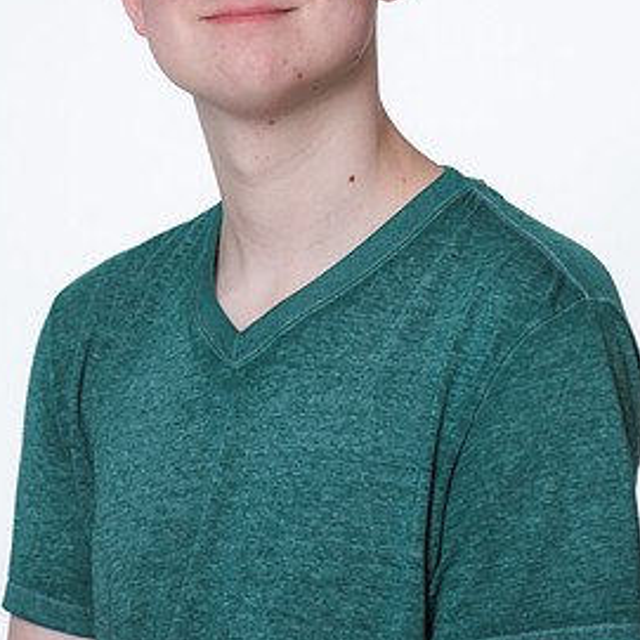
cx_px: 324
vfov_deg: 6.2
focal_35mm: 282
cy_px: 177
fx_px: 5899
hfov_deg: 6.2
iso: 400
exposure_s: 1/250
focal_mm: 200
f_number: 7.1
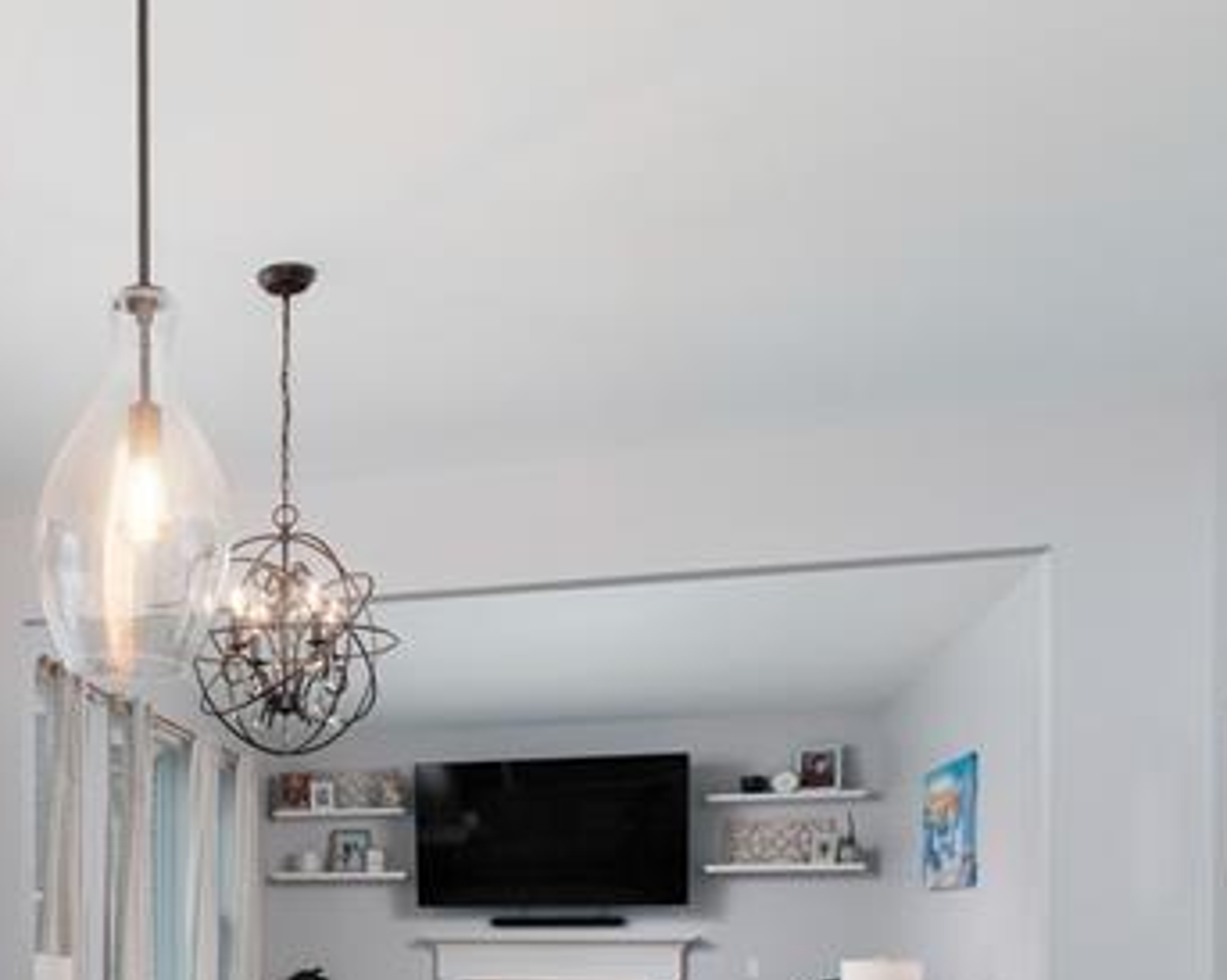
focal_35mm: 42
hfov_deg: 39.5
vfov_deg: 33.5
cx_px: 43
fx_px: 1524
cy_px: 905
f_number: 8
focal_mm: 10
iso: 800
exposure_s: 1/250
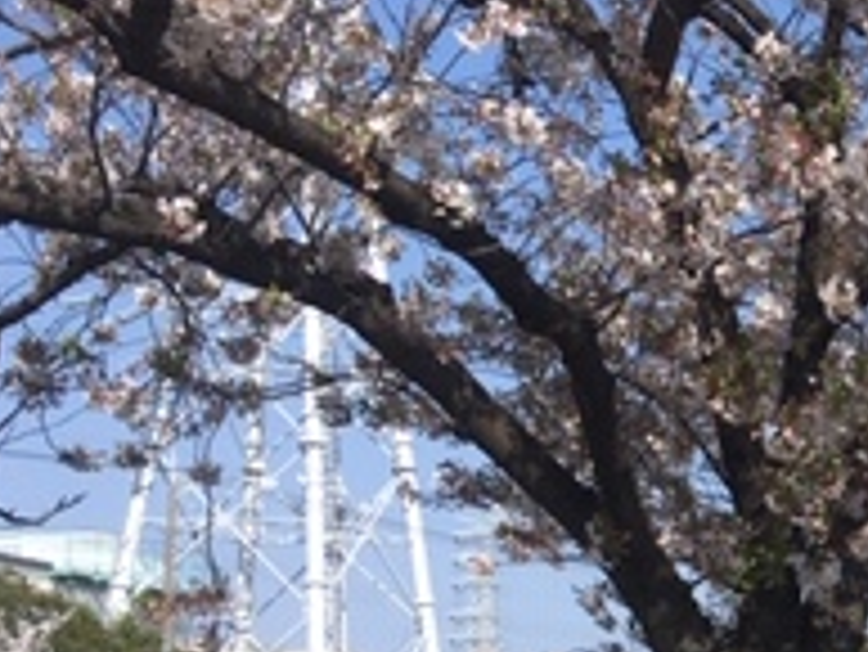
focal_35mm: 96
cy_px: 665
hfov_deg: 18.1
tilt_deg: +4.5
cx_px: 1313
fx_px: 2409
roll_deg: -0.7
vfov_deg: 15.1
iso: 25
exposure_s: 1/1748
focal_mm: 4.15
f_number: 2.2
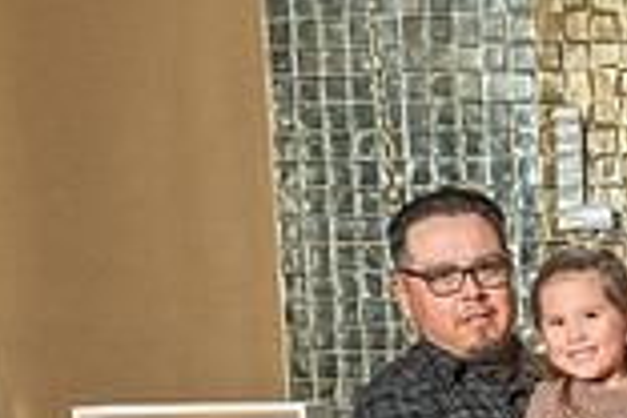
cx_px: 836
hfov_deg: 17.5
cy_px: 718
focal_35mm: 109
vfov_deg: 11.7
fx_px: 1898
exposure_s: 1/125
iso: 640
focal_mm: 26.5
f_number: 5.6
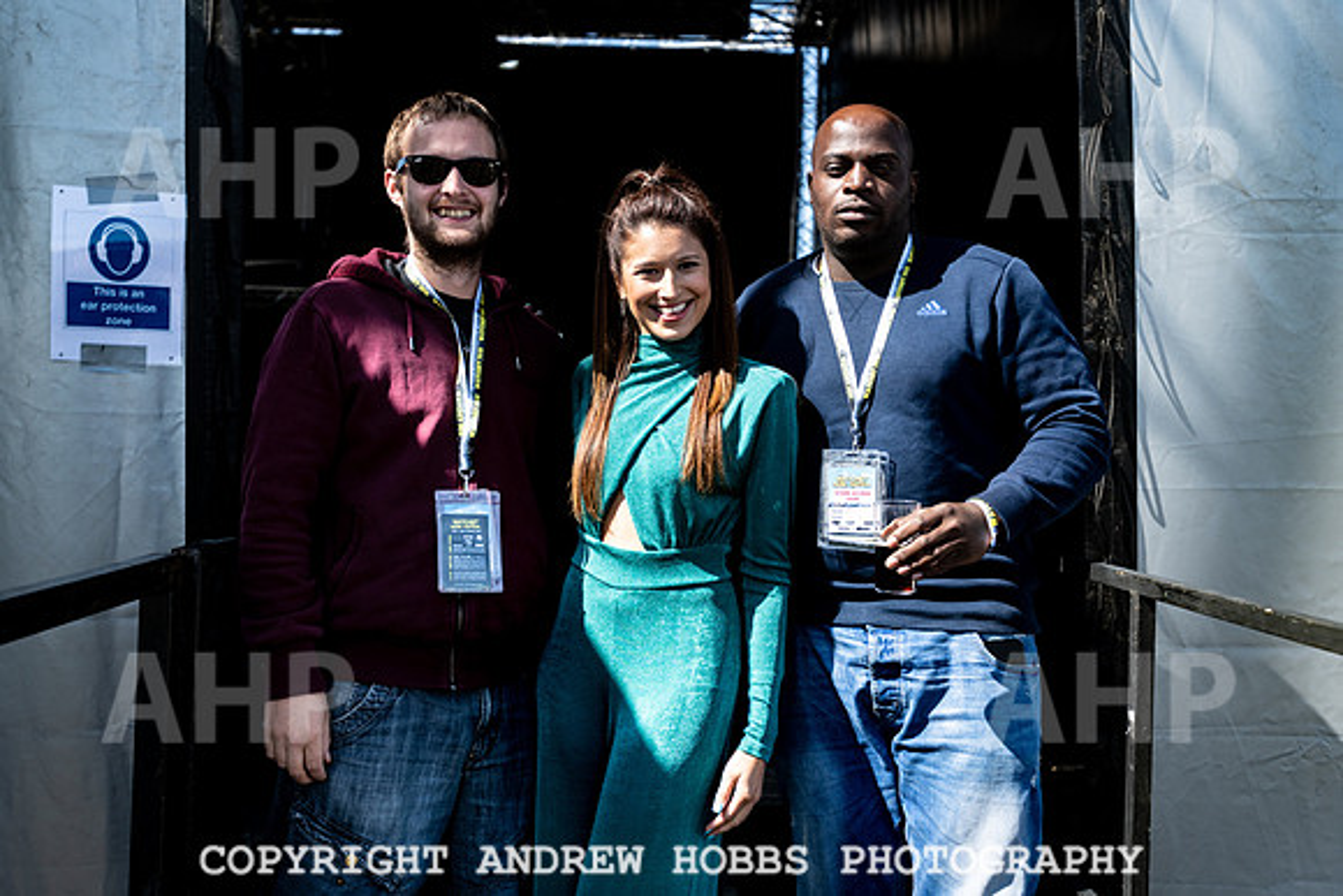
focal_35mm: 37
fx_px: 1381
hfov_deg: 51.9
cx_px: 660
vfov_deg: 36.0
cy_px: 448
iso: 280
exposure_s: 1/1250
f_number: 4.5
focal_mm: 35
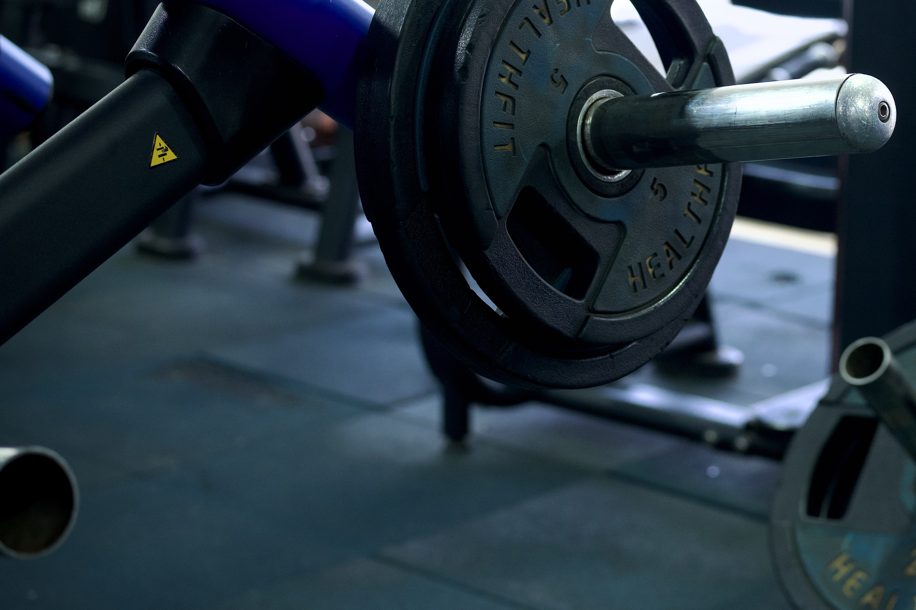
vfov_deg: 15.0
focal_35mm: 91
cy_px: 196
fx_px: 2312
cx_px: 746
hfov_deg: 22.1
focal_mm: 35
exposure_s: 1/100
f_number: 2.8
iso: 200
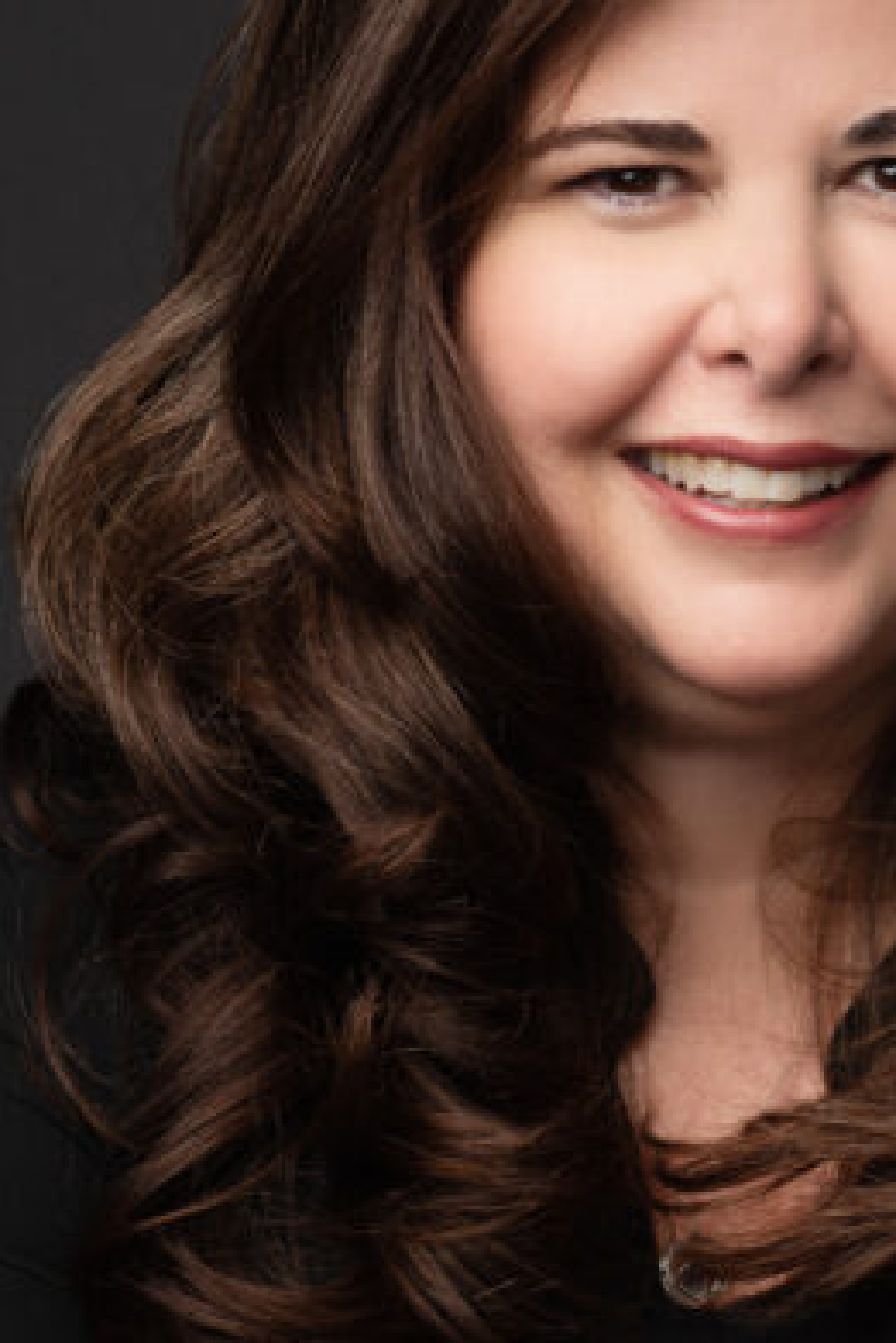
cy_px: 884
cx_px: 724
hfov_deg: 6.1
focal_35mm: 227
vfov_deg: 9.1
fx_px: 8467
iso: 100
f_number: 4
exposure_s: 1/200
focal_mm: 85
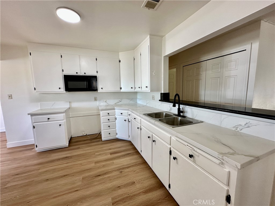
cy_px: 103
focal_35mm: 14
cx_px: 138
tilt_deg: -6.3
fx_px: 111
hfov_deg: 102.1
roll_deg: +1.4
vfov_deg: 85.7
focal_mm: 2.22
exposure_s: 1/120
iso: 160
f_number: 2.2
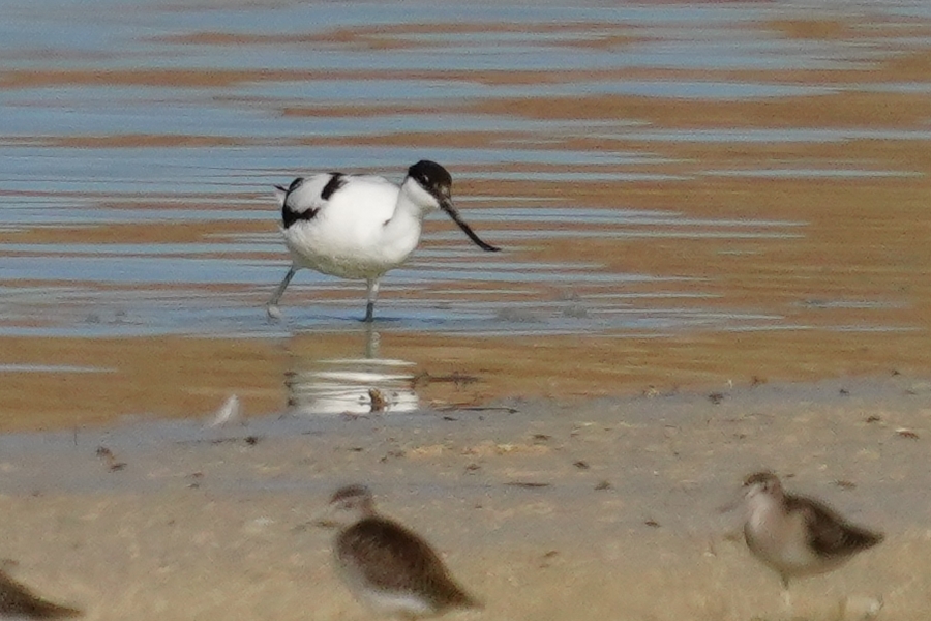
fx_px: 15515
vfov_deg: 2.3
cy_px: 310
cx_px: 466
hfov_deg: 3.4
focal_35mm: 600
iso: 400
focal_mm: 600
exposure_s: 1/3200
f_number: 7.1
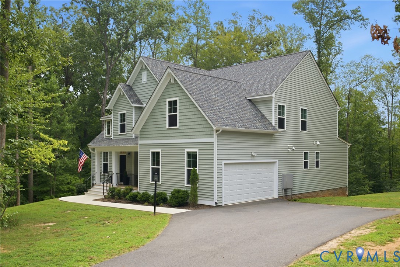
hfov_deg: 58.7
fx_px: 356
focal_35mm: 32
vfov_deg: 41.1
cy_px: 134
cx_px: 200
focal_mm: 32
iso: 200
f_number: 6.3
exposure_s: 1/30
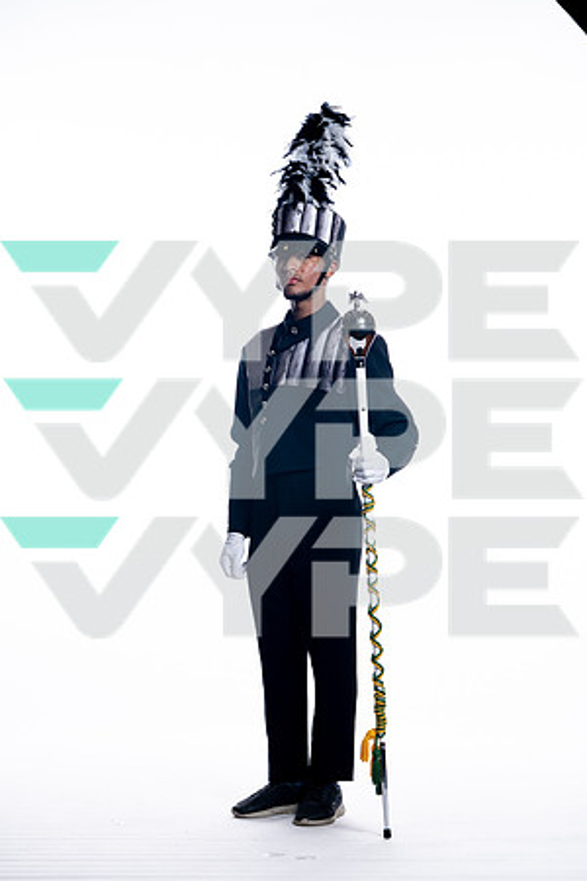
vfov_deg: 18.6
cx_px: 294
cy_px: 440
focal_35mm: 110
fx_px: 2690
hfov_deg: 12.5
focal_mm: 110
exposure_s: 1/250
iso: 400
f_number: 5.6
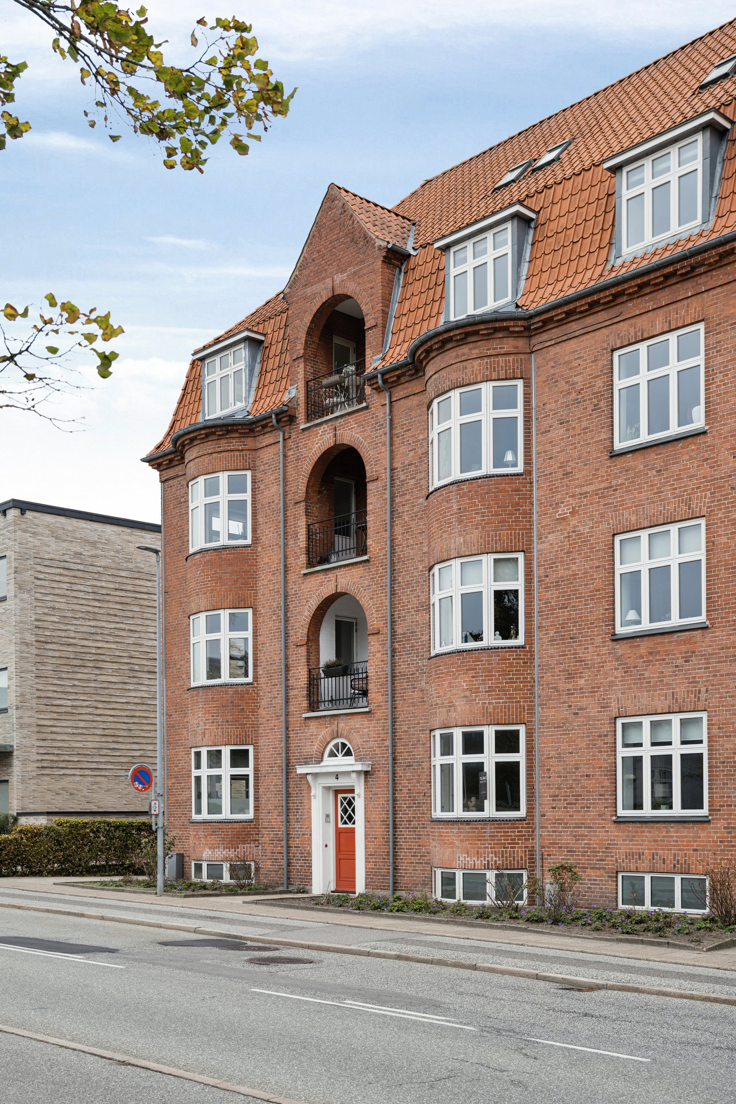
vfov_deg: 49.6
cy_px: 552
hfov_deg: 34.2
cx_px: 368
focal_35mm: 39
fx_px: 1196
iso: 320
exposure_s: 1/320
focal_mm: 39
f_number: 4.5
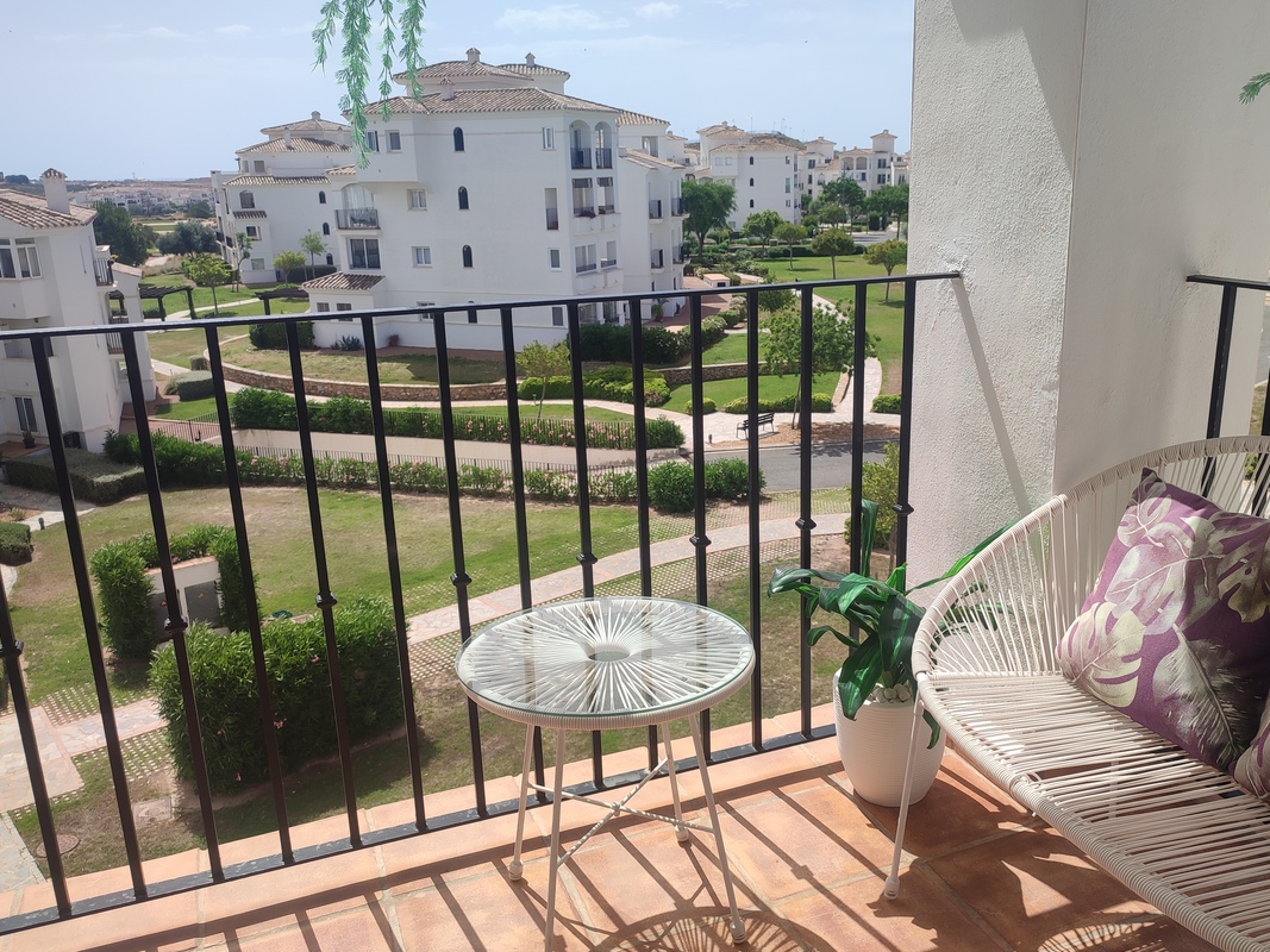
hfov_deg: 59.7
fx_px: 1101
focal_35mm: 30
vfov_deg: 46.8
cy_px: 482
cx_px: 734
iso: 50
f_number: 1.9
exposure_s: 1/651
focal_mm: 6.04
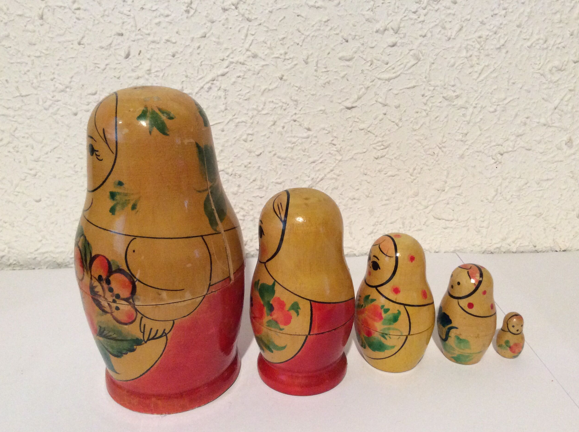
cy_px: 215
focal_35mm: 33
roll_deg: +1.6
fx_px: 551
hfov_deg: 55.4
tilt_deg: -19.9
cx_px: 289
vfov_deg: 42.8
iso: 250
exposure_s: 1/20
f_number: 2.4
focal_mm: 3.3
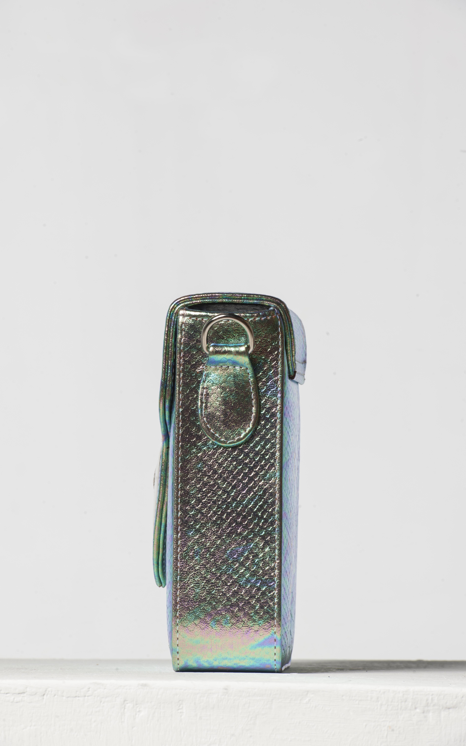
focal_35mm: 204
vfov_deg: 10.3
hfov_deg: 6.4
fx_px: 4145
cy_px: 373
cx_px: 223
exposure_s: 1/125
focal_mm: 200
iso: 100
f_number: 16
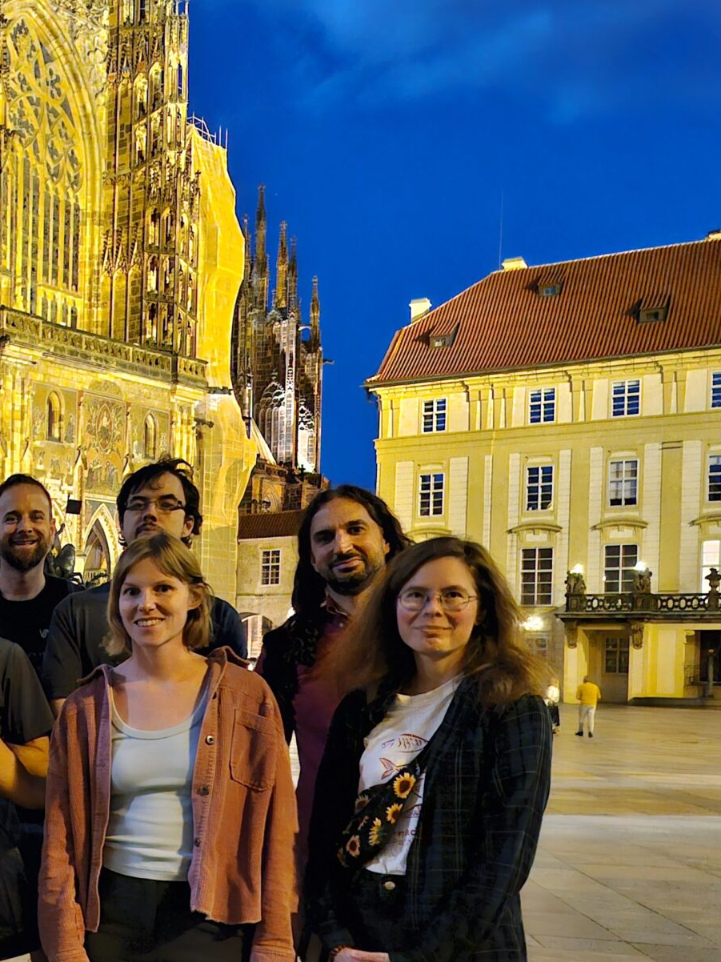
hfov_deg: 25.1
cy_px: 705
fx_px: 1361
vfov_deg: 38.1
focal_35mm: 49
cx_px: -252
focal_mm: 5.54
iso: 1600
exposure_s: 1/14
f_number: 1.8
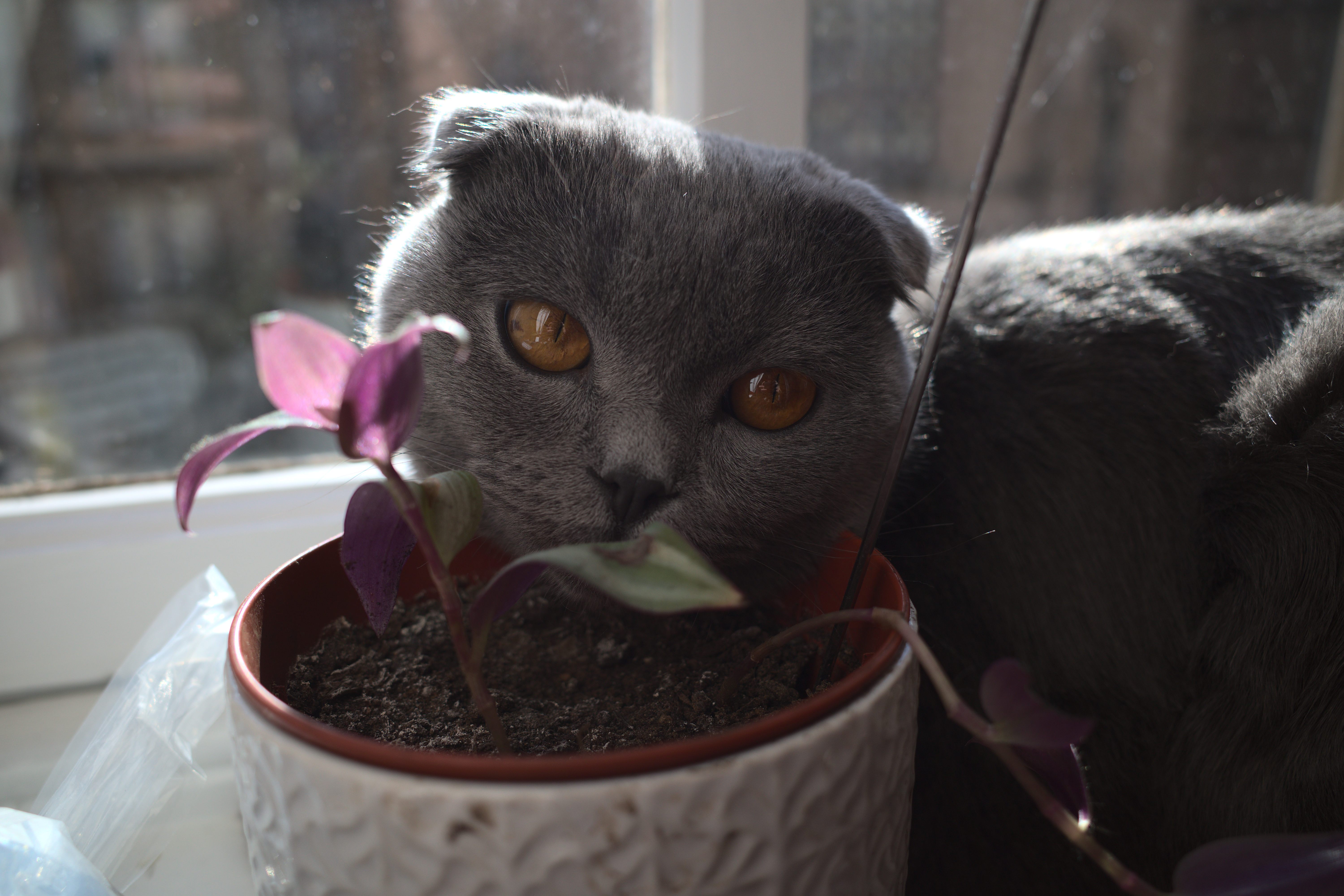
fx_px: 1045
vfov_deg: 46.4
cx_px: 672
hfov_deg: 65.5
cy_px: 448
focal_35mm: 28
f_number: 2.8
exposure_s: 1/1000
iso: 200
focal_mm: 18.3
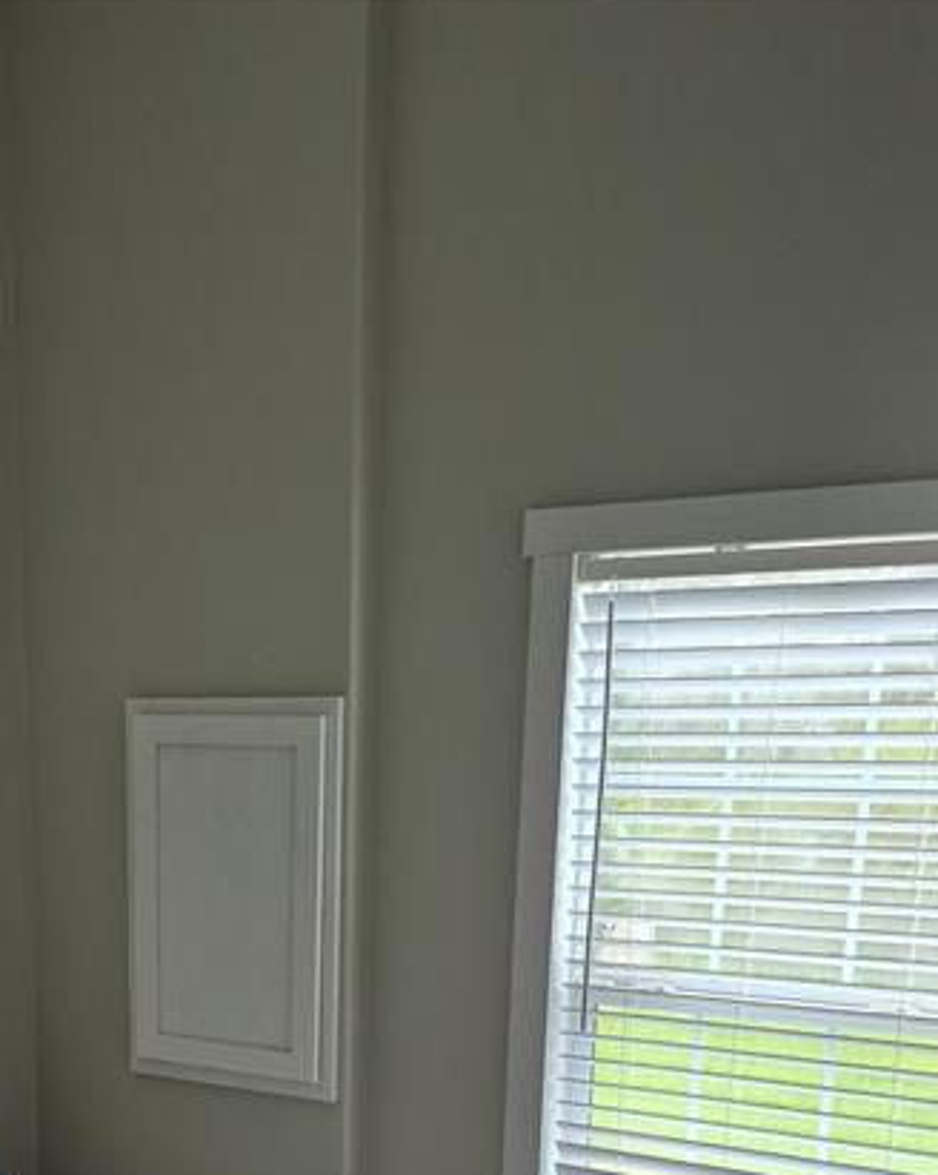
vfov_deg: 40.2
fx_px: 1460
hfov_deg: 35.2
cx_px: 297
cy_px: 1081
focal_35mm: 42
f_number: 1.8
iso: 160
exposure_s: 1/180
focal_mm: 5.4
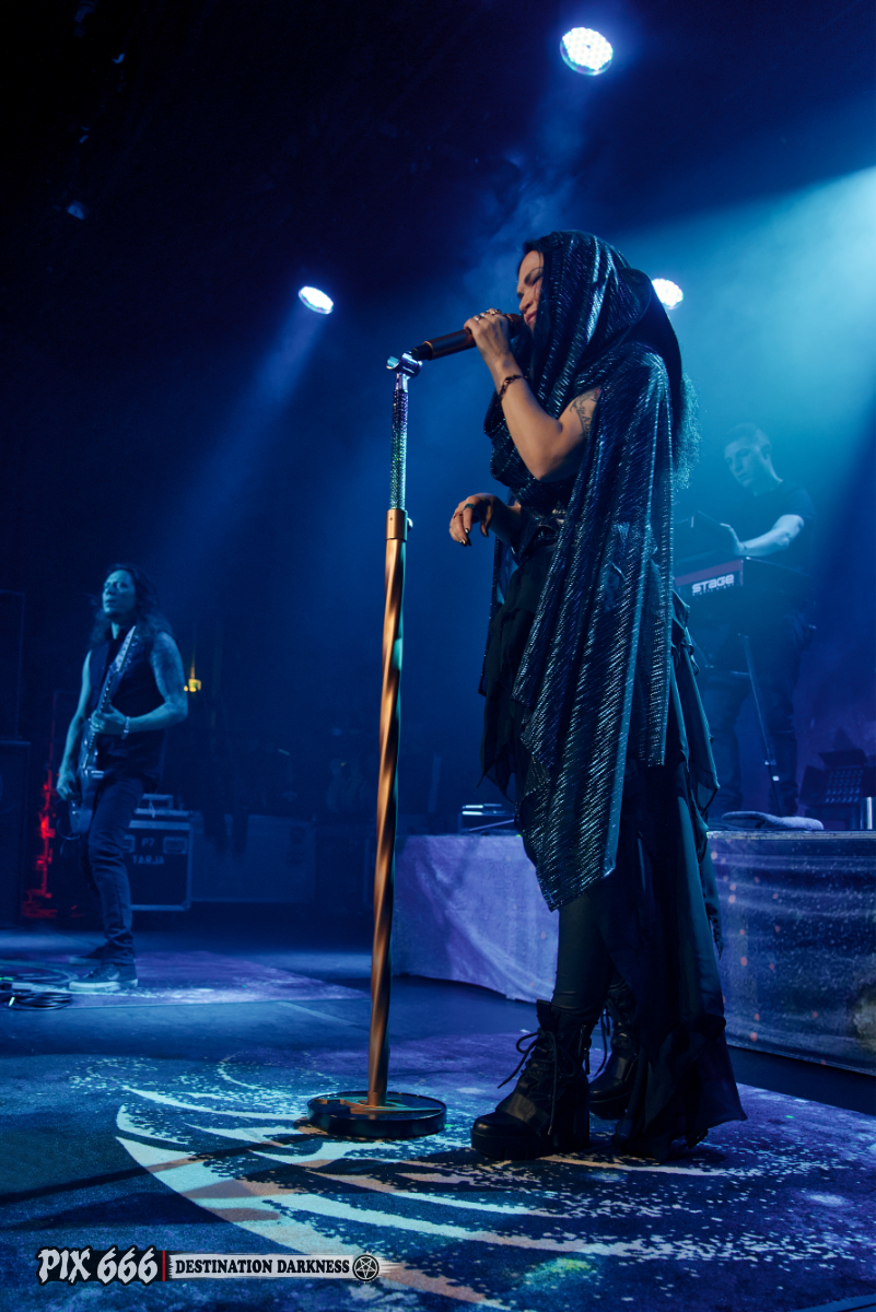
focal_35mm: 28
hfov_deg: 46.4
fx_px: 1021
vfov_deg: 65.5
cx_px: 438
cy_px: 656
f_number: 4
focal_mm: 28
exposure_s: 1/250
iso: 1250
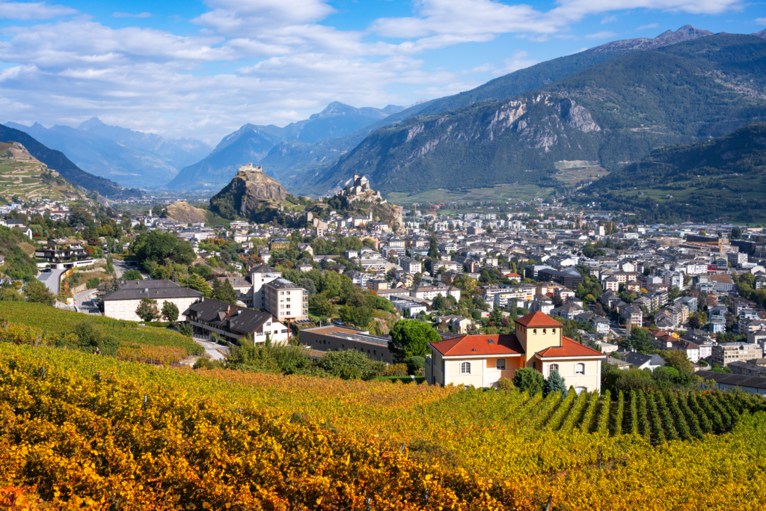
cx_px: 383
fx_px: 809
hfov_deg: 50.7
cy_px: 256
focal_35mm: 38
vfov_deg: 35.1
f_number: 6.3
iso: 100
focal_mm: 38
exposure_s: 1/500
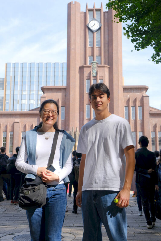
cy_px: 120
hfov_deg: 28.6
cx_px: 80
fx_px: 315
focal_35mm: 47
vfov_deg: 41.9
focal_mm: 31.5
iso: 400
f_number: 5.6
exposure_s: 1/500
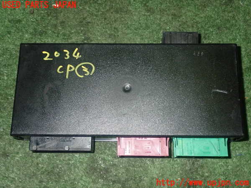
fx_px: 319
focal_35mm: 44
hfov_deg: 42.9
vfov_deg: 32.9
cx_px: 126
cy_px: 94
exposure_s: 1/40
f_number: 9
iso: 800
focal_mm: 7.84
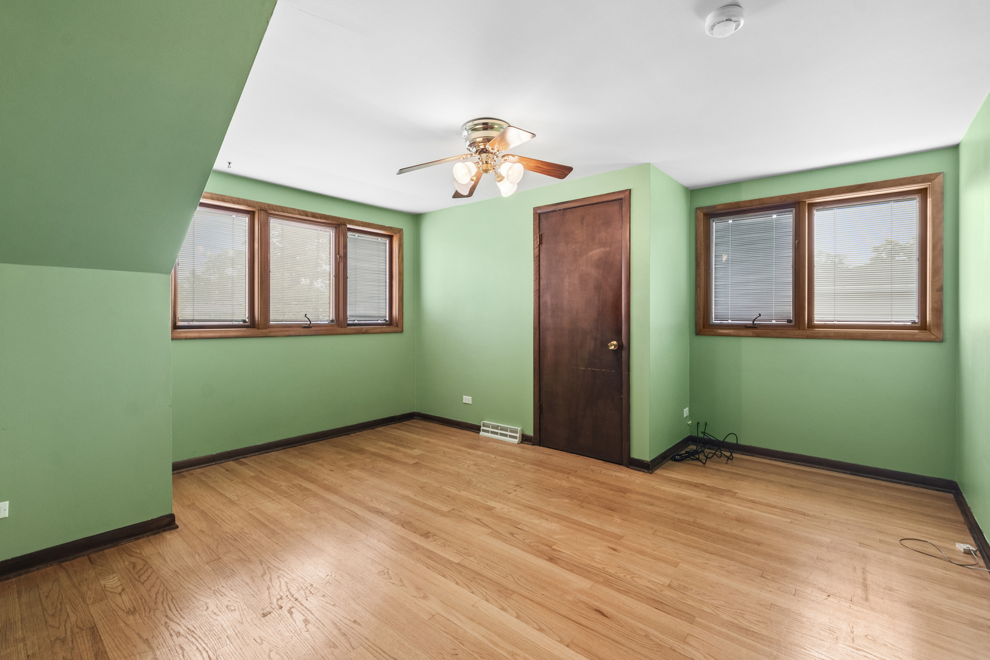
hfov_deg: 100.4
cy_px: 330
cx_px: 495
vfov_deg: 77.3
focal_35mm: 15
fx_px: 412
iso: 400
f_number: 8
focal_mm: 10
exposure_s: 1/20
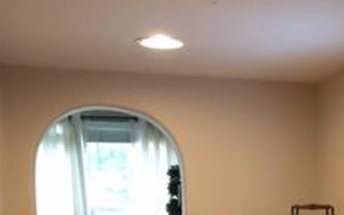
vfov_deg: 14.8
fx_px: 778
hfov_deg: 22.7
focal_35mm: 83
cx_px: 422
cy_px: 299
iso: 40
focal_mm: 4.15
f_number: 2.2
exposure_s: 1/15
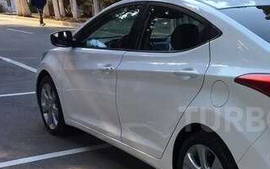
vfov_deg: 20.9
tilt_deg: -11.8
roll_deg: -0.2
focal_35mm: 62
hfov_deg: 30.8
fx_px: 457
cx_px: 263
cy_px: 119
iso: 25
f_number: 2.2
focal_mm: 4.15
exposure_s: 1/211
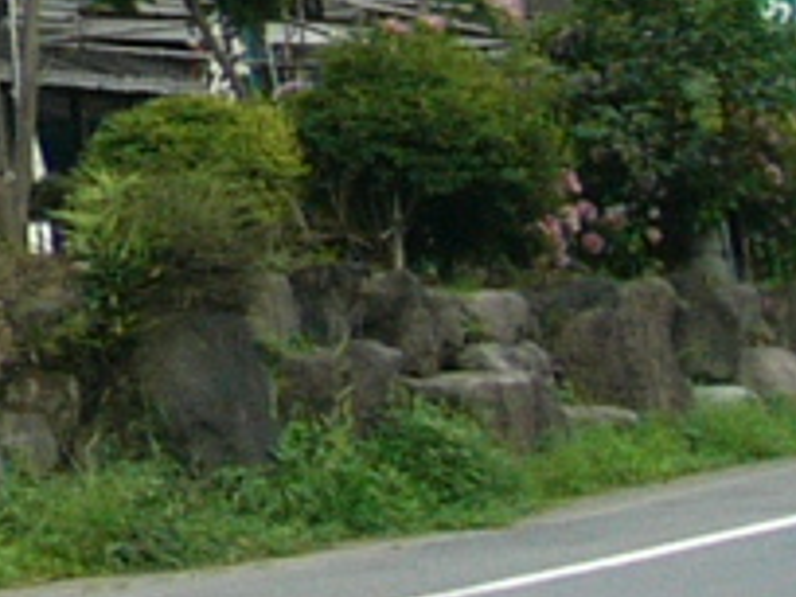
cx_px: -1487
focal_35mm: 220
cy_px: -484
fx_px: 5059
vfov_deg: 6.6
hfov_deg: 7.9
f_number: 8
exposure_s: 1/80
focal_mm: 5.8
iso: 100
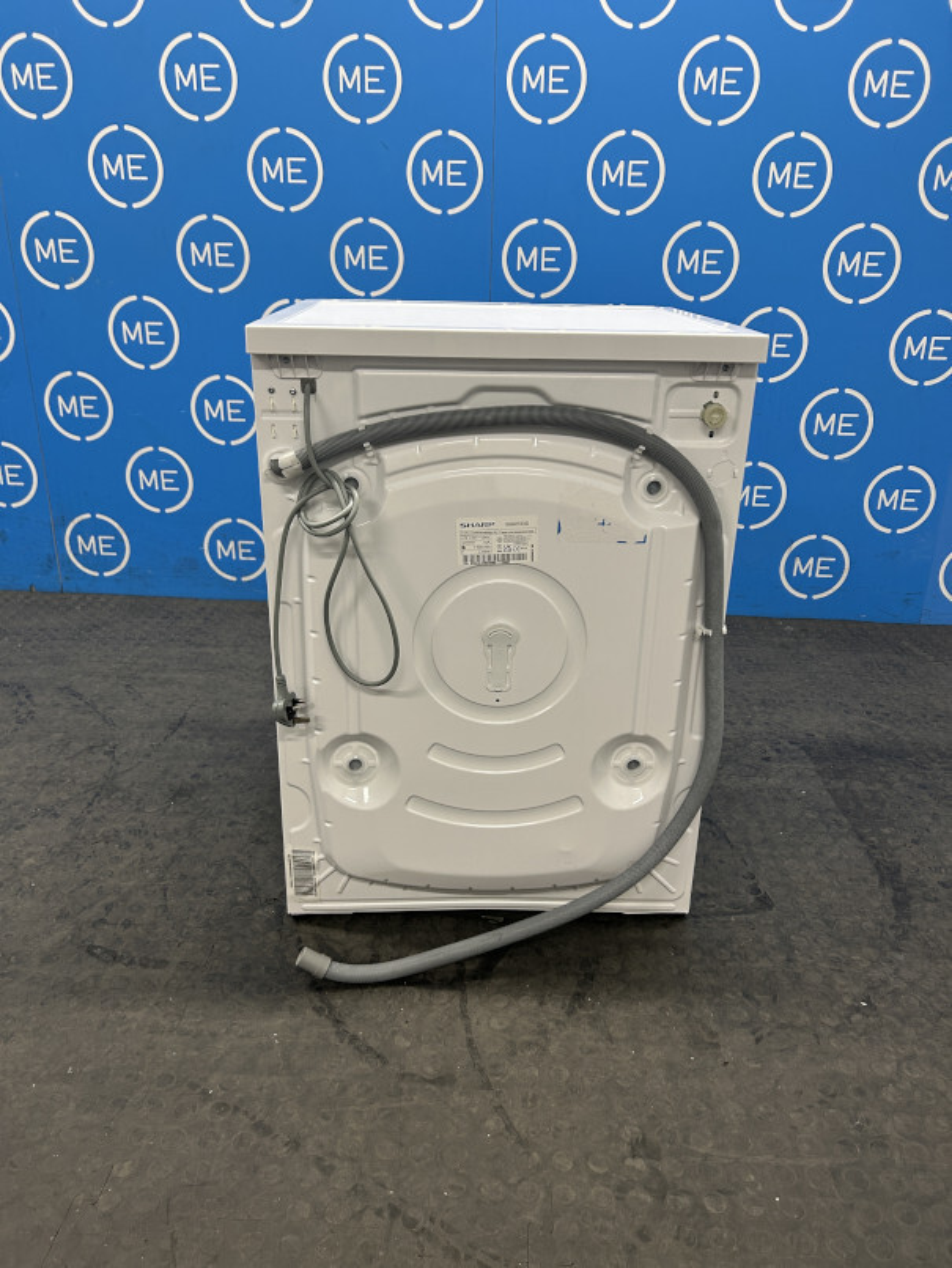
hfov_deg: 53.1
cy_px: 634
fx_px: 953
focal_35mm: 26
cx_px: 476
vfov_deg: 67.3
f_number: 1.5
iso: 125
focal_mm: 5.7
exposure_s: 1/100
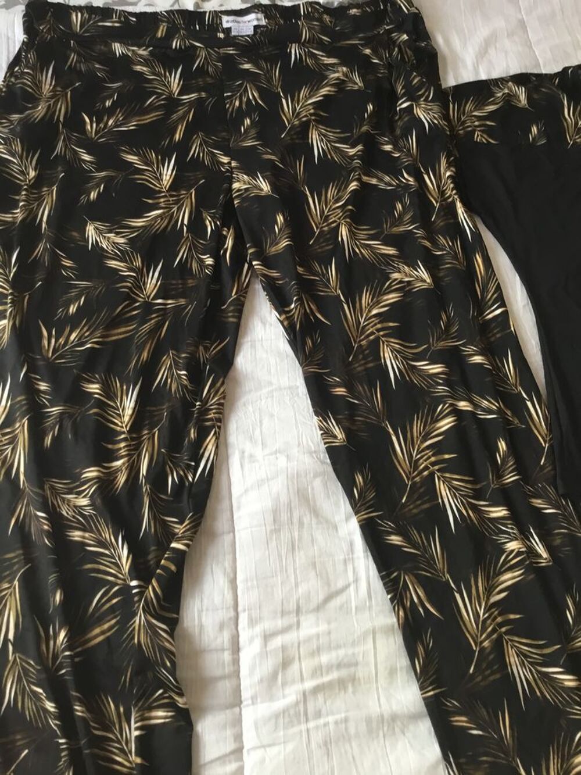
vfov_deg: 58.3
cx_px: 290
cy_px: 388
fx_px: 694
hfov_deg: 45.4
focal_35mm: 31
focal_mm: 3.3
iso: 80
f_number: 2.4
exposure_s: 1/33
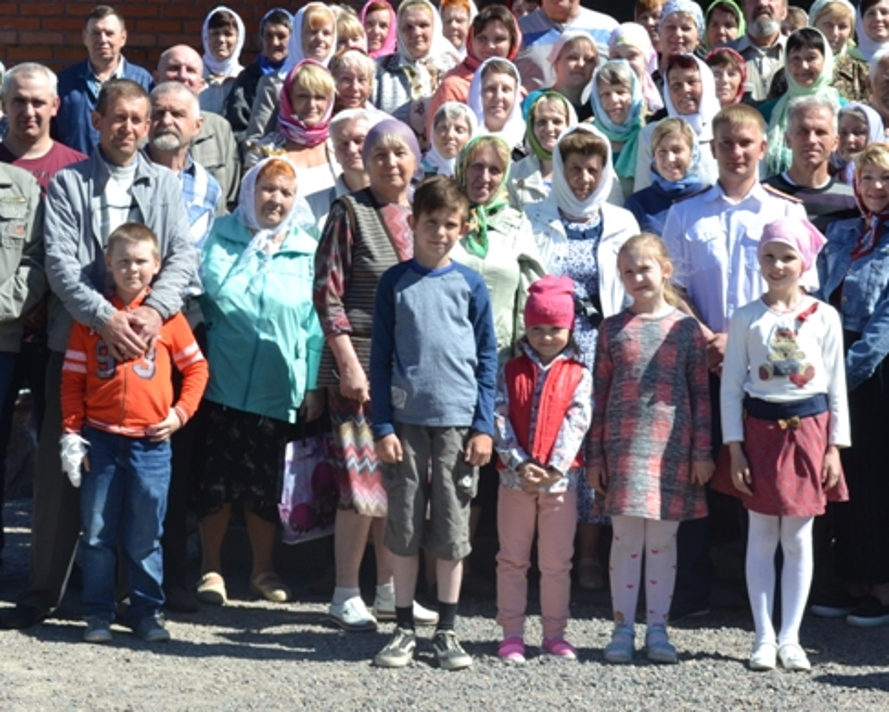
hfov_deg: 20.2
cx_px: 465
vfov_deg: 16.2
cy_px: 217
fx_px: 2500
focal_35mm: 95
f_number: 7.1
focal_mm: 32
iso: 100
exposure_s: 1/200
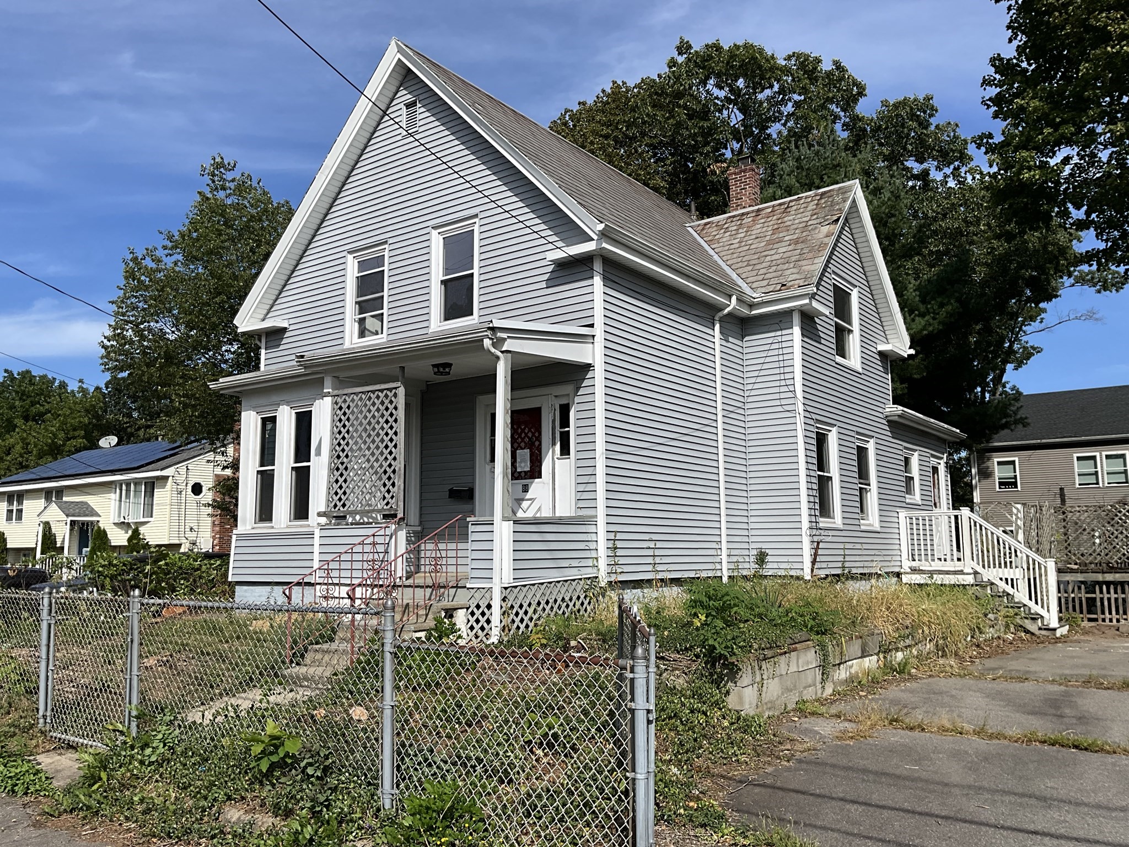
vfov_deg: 48.2
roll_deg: +0.3
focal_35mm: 29
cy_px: 424
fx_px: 946
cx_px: 564
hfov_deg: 61.7
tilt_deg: +8.7
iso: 25
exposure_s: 1/2538
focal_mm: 3
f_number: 1.8
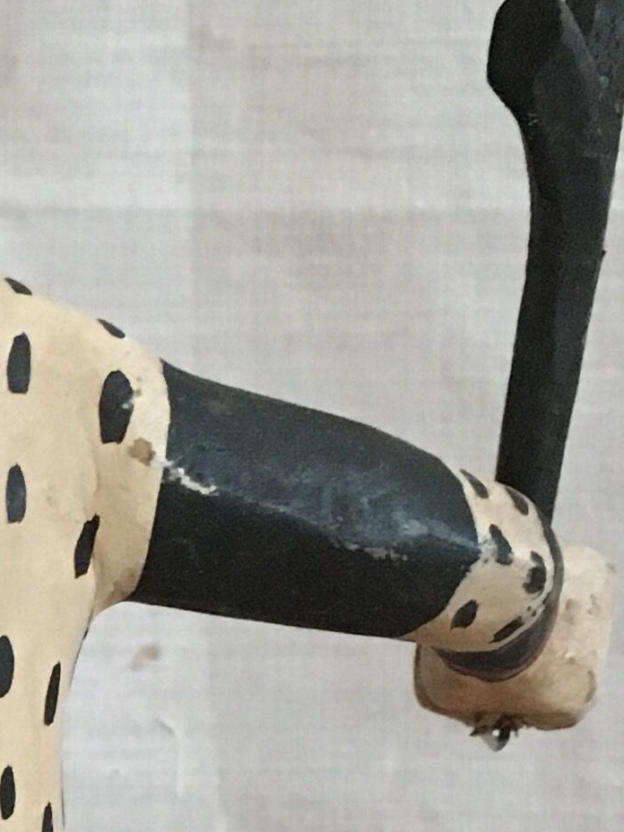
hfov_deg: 11.4
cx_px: -269
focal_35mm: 126
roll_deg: -0.9
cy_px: 965
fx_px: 3028
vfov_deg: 15.2
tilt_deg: -16.0
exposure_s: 1/17
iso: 250
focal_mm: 4.15
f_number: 2.2
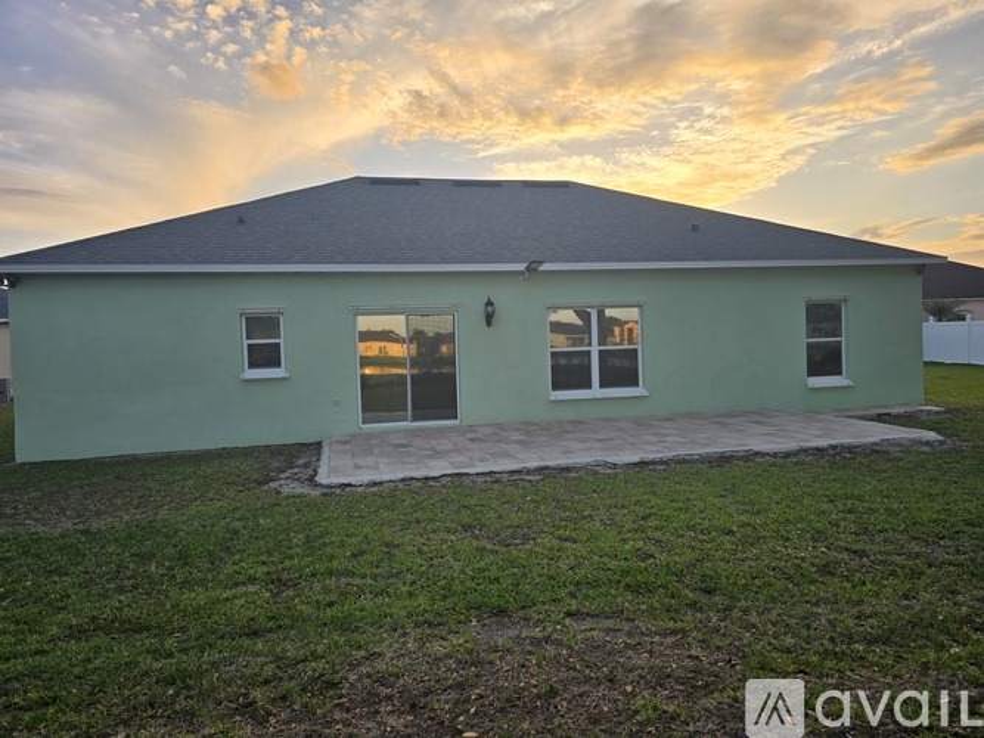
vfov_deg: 58.9
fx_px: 654
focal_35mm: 23
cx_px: 492
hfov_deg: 73.9
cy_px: 369
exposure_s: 1/314
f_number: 1.7
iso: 12
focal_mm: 6.3
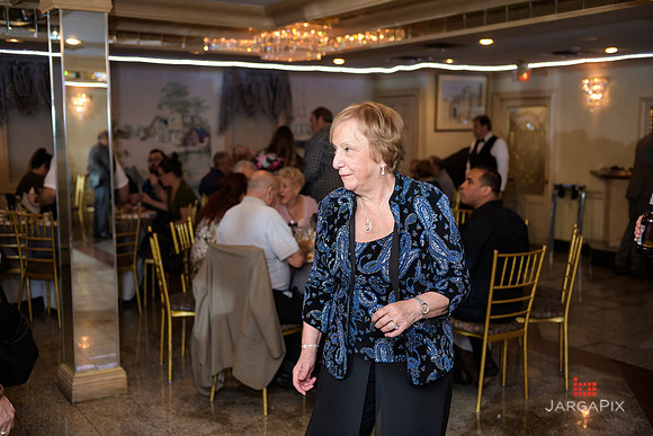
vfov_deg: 33.4
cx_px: 326
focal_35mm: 40
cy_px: 218
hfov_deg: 48.4
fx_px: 726
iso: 800
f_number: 3.2
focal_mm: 40
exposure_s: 1/125
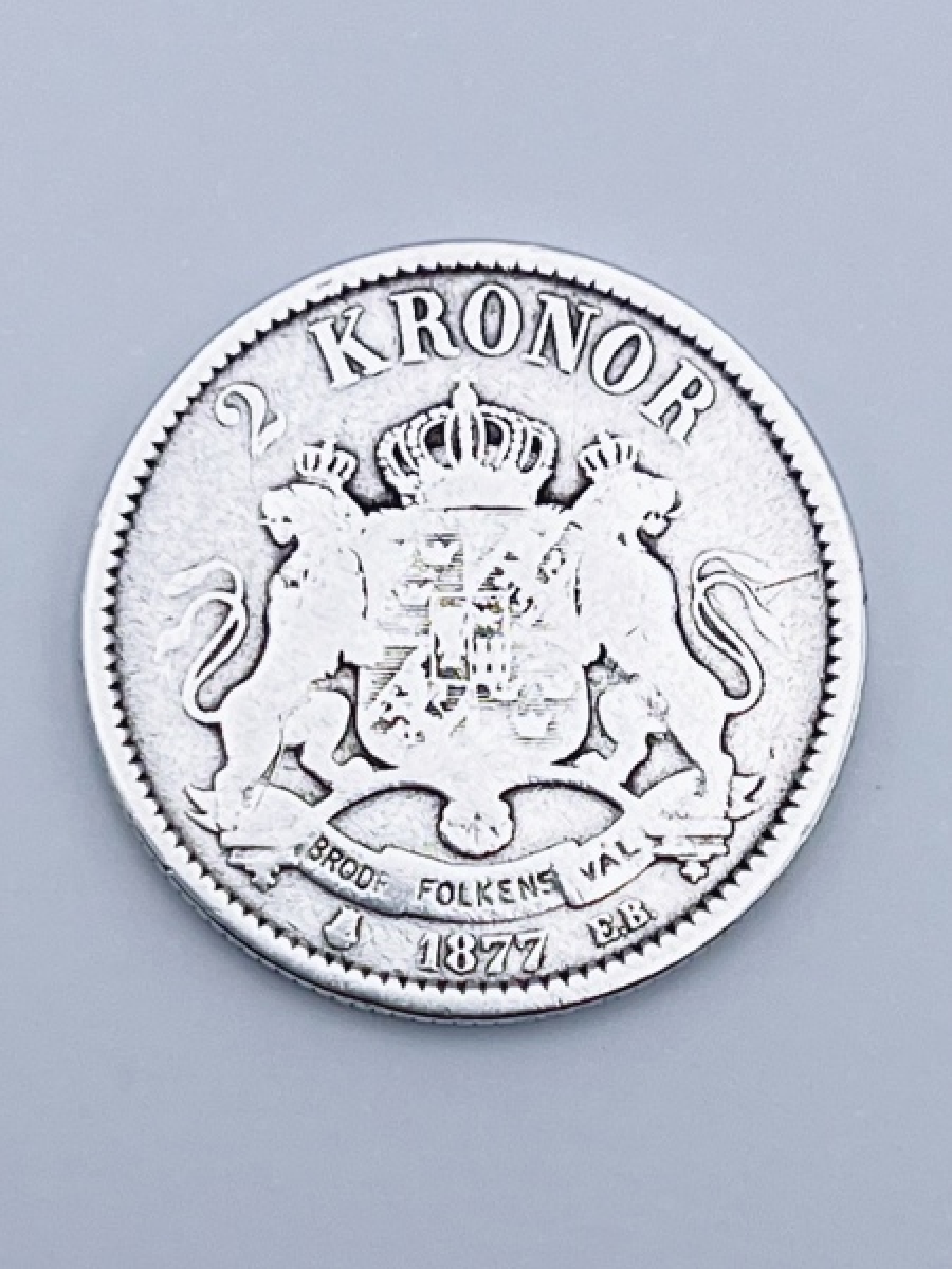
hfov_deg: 53.1
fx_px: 953
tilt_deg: -85.1
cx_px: 476
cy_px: 634
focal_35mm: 26
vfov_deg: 67.3
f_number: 1.5
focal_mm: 5.7
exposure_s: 1/940
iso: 50
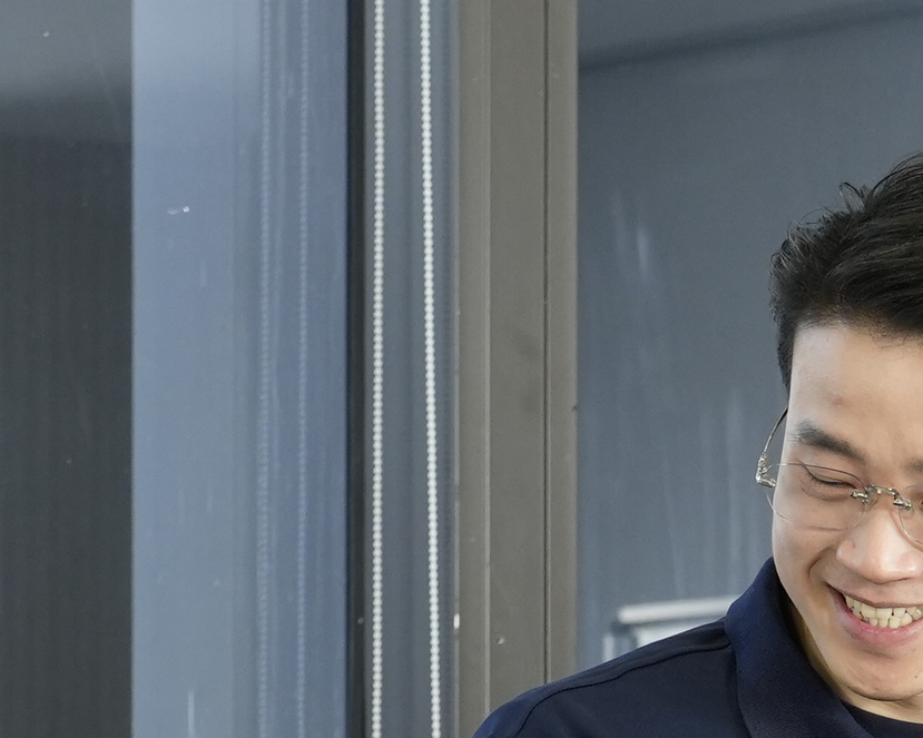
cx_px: 1766
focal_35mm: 219
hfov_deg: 8.4
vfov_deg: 7.0
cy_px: 963
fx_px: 5982
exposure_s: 1/160
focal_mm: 42
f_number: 4
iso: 800
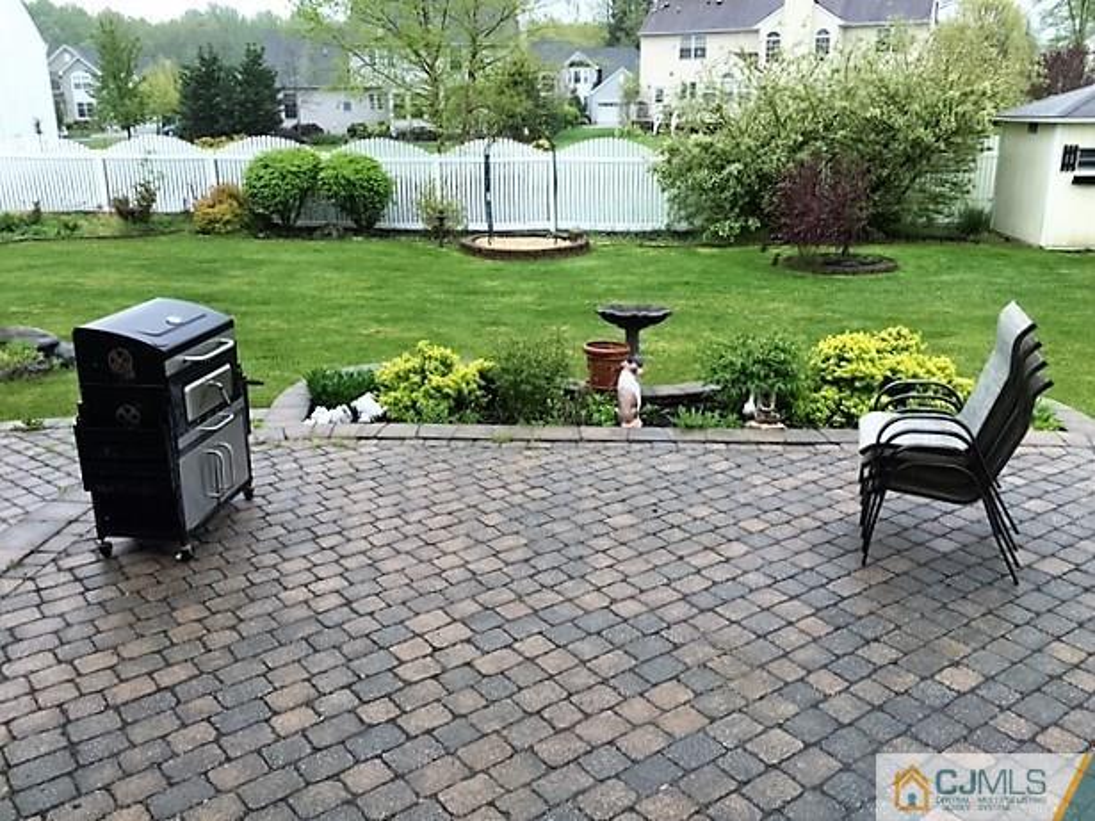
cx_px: 548
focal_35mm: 29
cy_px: 410
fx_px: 917
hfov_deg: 61.7
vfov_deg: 48.2
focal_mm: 4.15
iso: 25
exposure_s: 1/170
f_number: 2.2
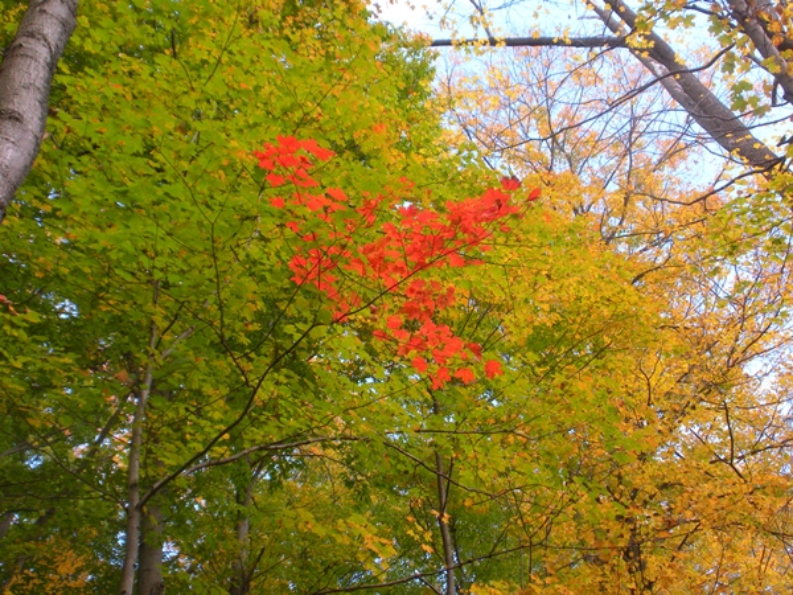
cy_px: 298
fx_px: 1191
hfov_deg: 36.8
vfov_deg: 28.0
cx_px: 396
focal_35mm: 52
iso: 150
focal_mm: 9.1
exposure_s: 1/121
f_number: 4.4
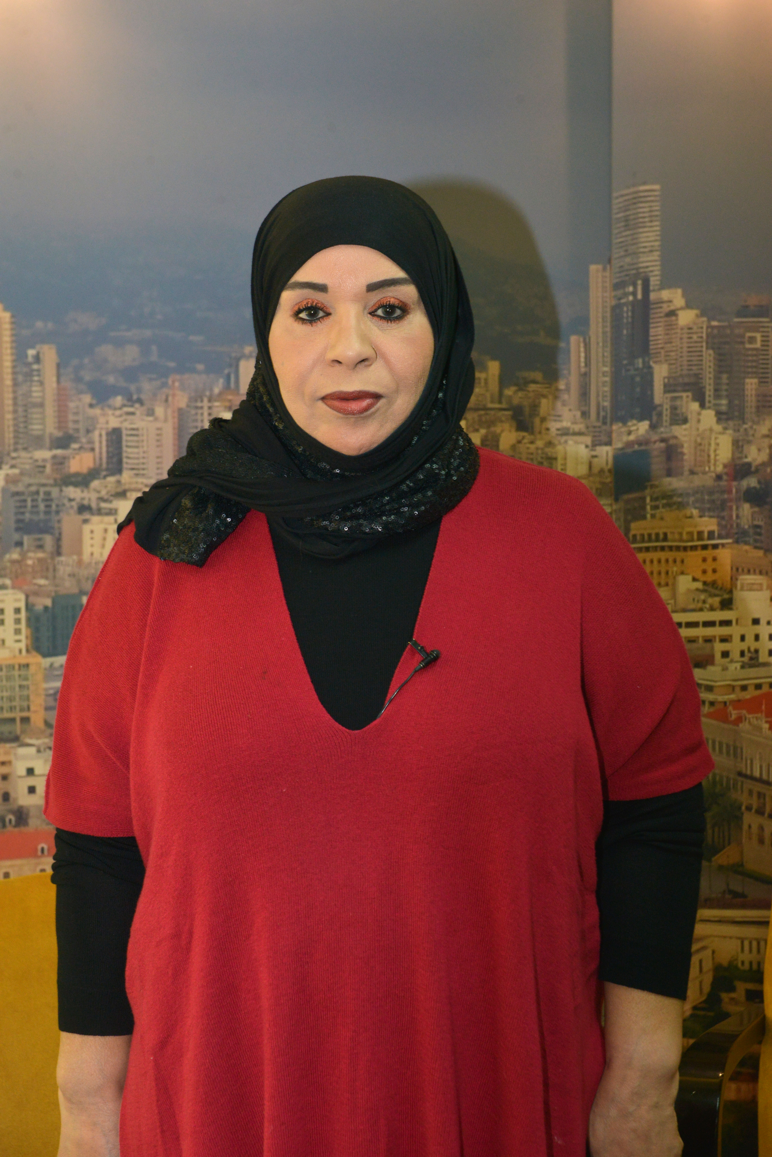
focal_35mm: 62
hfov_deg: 21.9
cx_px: 386
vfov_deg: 32.4
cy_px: 578
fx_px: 1993
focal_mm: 62
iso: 1000
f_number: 5.6
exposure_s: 1/125
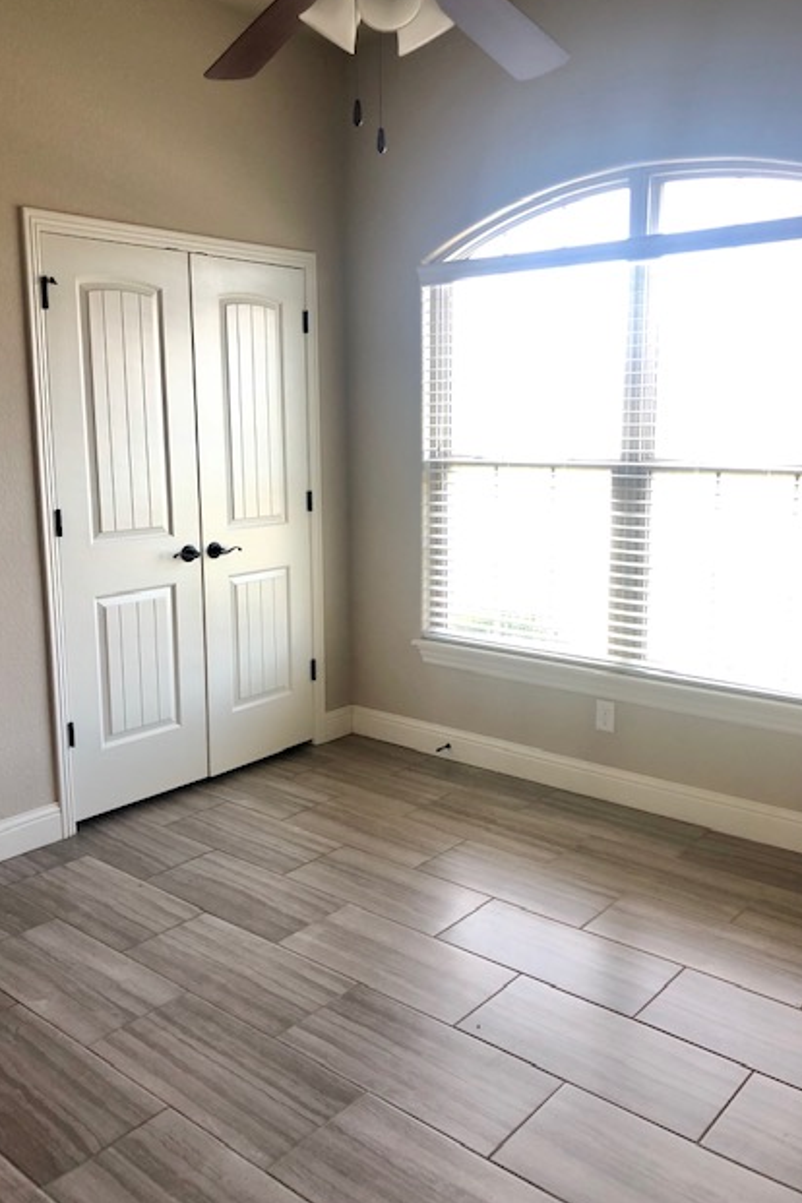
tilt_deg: -9.9
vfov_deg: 61.9
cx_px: 358
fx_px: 1002
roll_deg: +0.8
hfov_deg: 43.5
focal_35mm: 30
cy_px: 591
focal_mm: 3.99
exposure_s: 1/30
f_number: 1.8
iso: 40
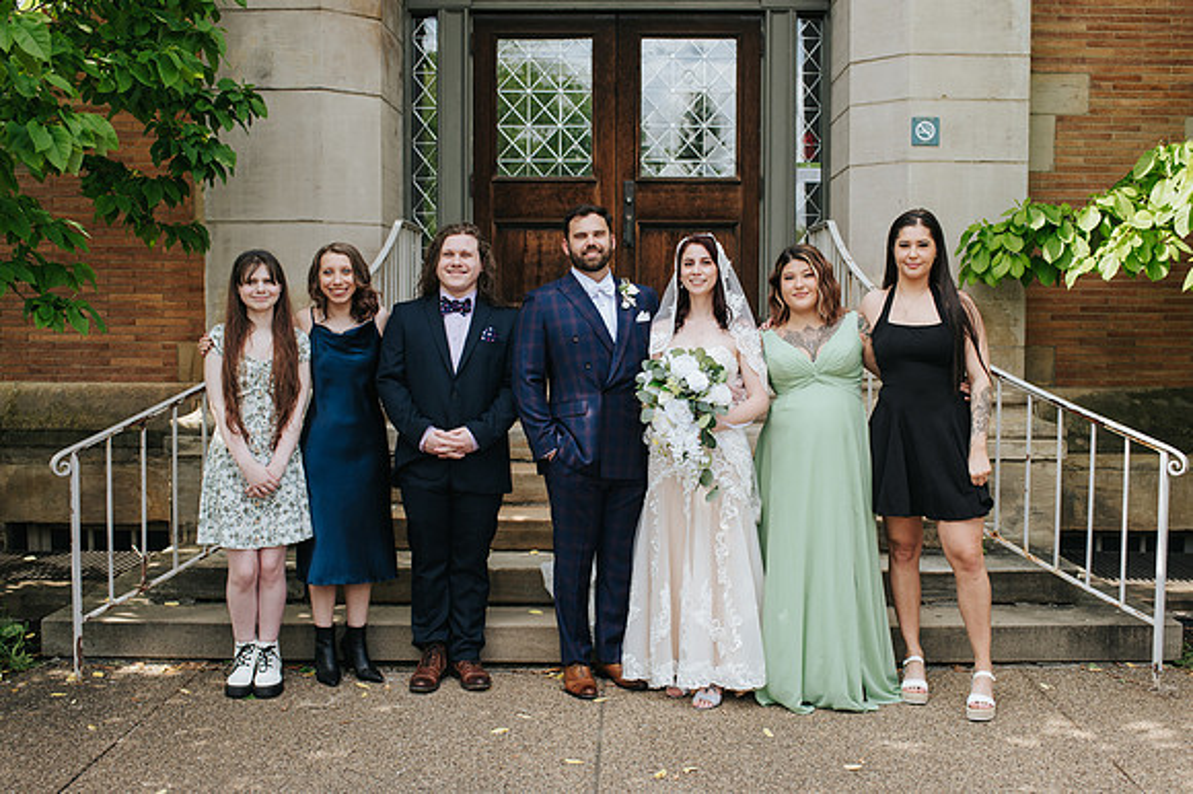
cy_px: 423
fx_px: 1324
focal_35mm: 40
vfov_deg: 33.4
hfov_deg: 48.5
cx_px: 602
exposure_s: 1/500
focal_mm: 35
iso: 200
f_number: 3.5
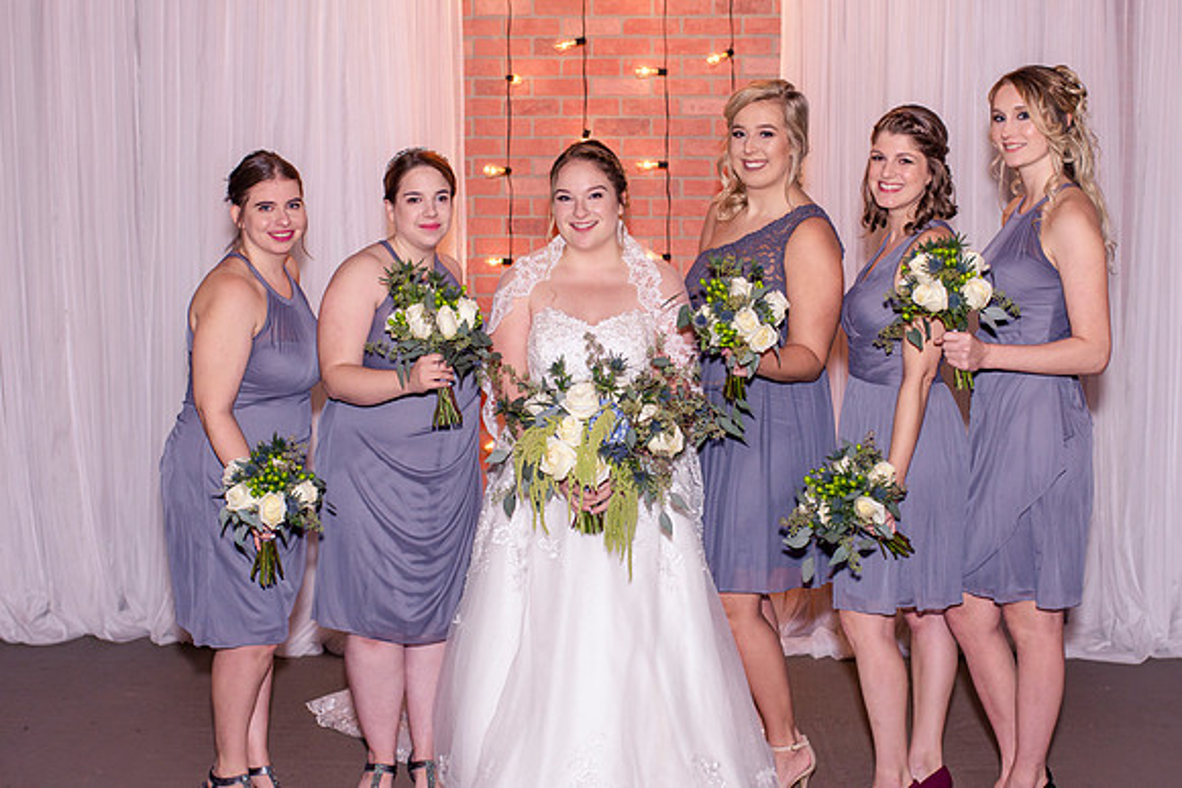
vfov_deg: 24.5
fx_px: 1814
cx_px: 591
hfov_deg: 36.1
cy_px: 394
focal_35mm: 55
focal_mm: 35
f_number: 2.8
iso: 250
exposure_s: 1/250
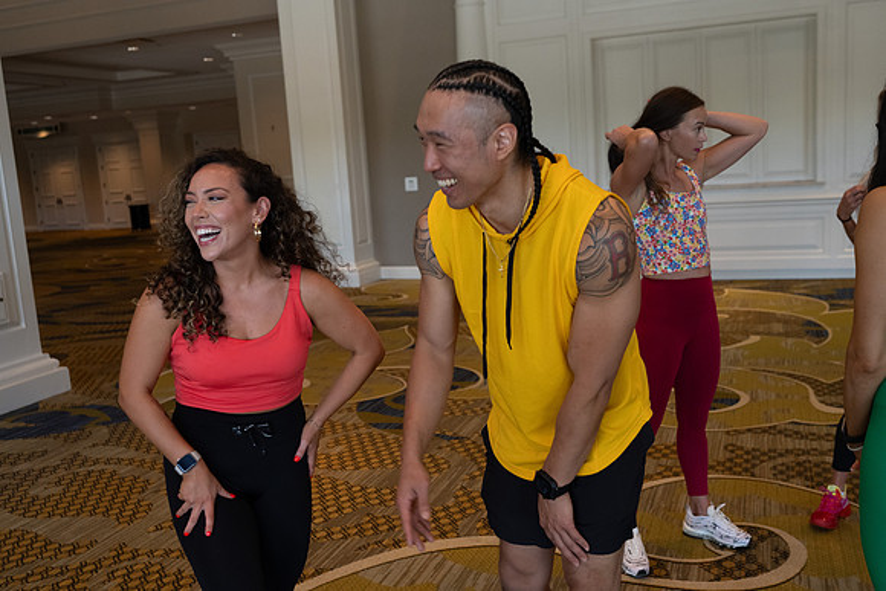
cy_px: 296
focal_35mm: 35
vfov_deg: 37.9
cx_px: 443
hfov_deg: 54.4
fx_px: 862
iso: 1600
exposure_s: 1/200
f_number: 4
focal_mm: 35
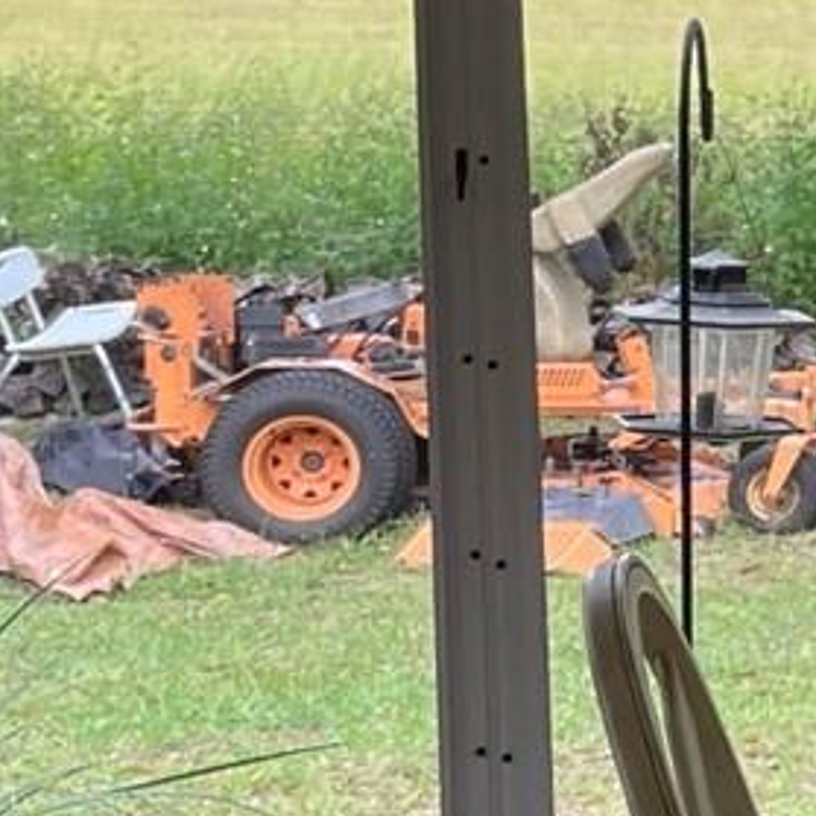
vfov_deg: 13.2
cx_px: 2150
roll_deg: -0.6
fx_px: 3520
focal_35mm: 132
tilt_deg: -5.4
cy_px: 275
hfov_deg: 10.7
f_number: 1.6
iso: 32
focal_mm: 4.2
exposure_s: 1/223
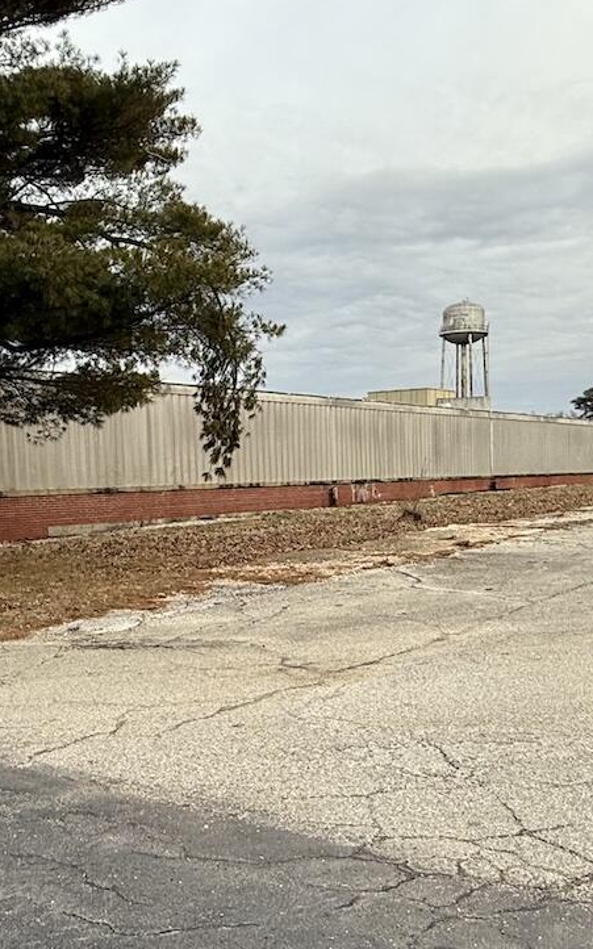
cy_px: 553
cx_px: 293
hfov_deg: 34.4
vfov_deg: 52.5
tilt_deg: -5.0
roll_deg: +1.1
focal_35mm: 37
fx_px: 957
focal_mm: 2.22
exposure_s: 1/138
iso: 50
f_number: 2.2
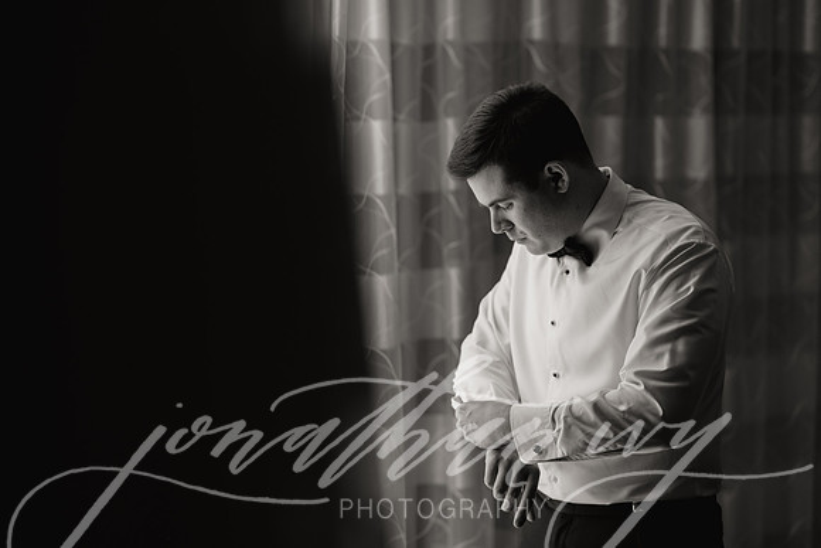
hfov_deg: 23.9
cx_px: 410
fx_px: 1939
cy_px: 274
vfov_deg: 16.1
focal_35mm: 85
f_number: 2.2
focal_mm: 85
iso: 400
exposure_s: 1/640
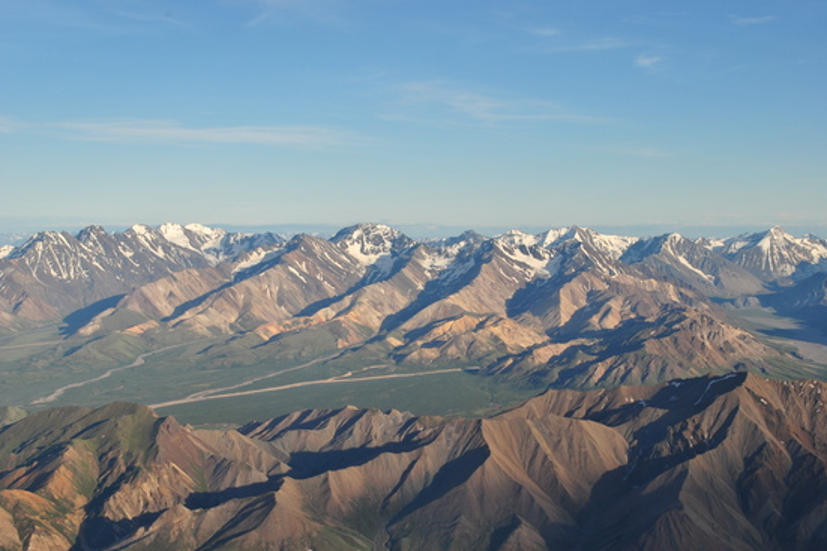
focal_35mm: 58
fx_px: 1332
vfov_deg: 23.4
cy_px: 272
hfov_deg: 34.5
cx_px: 413
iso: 140
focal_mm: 38
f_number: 10
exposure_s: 1/250
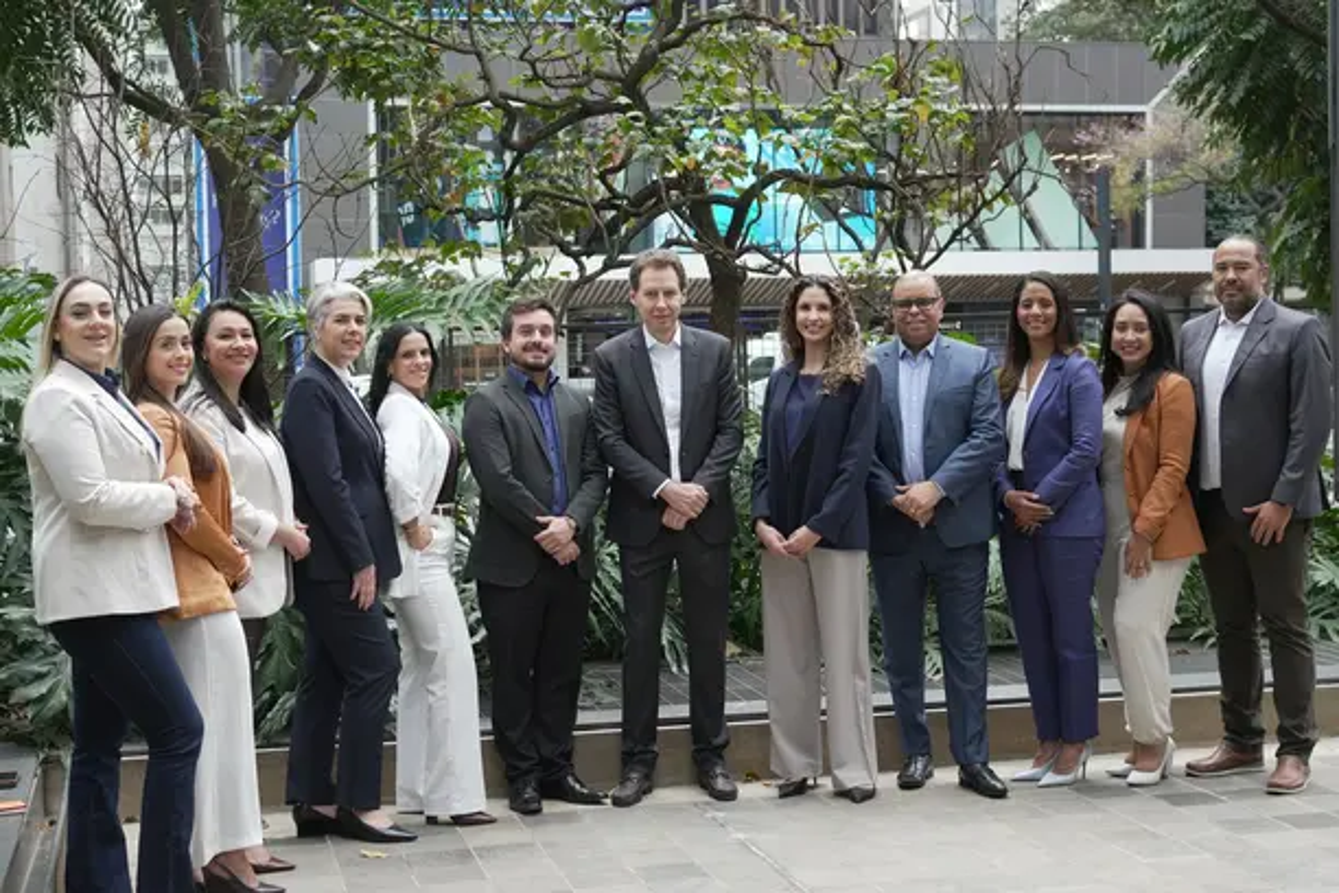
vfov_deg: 25.8
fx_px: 1953
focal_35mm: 52
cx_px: 670
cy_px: 446
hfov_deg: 37.9
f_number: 4
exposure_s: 1/250
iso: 320
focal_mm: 35
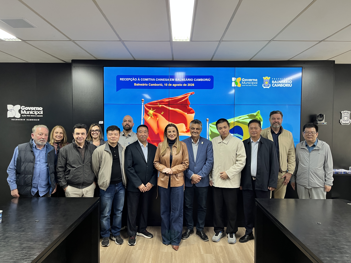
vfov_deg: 53.1
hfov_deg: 67.3
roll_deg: -0.5
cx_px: 176
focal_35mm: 26
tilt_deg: -3.4
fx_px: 264
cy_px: 132
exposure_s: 1/60
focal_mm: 5.1
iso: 100
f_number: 1.6
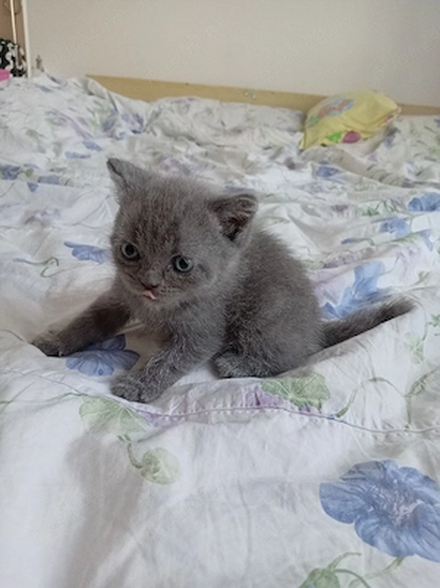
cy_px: 294
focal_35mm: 27
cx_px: 220
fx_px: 458
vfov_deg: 65.4
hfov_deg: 51.3
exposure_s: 1/50
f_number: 1.8
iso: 2221
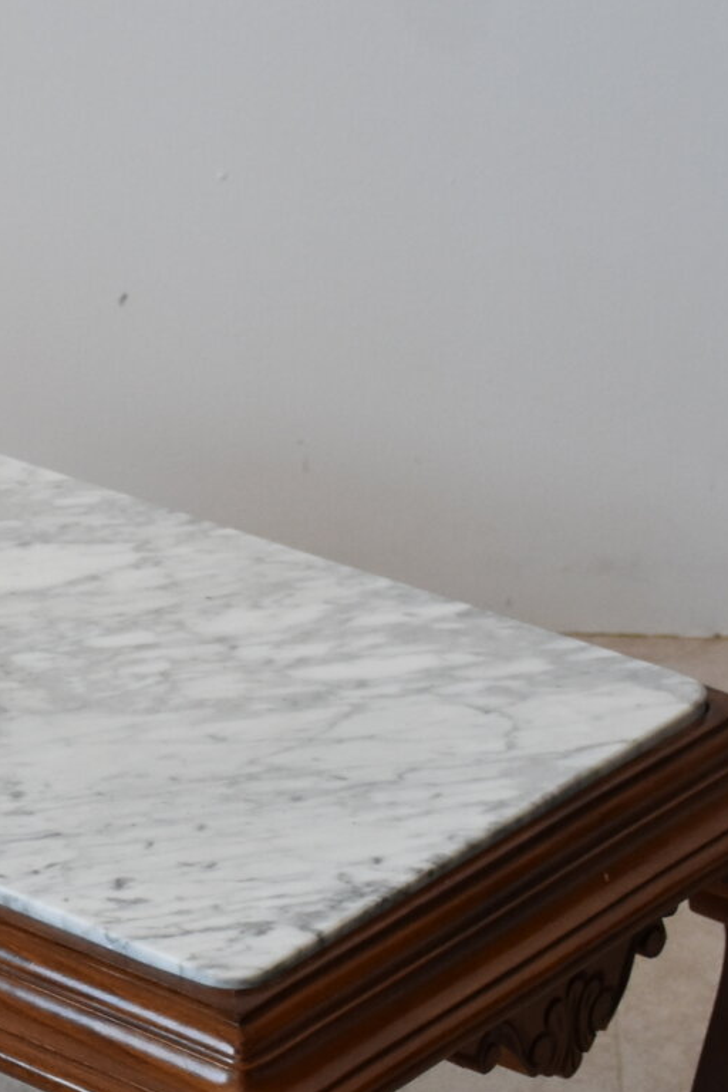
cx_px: -133
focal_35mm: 130
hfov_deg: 10.4
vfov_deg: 15.7
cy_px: 769
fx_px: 3943
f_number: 5
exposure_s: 1/100
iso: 800
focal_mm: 26
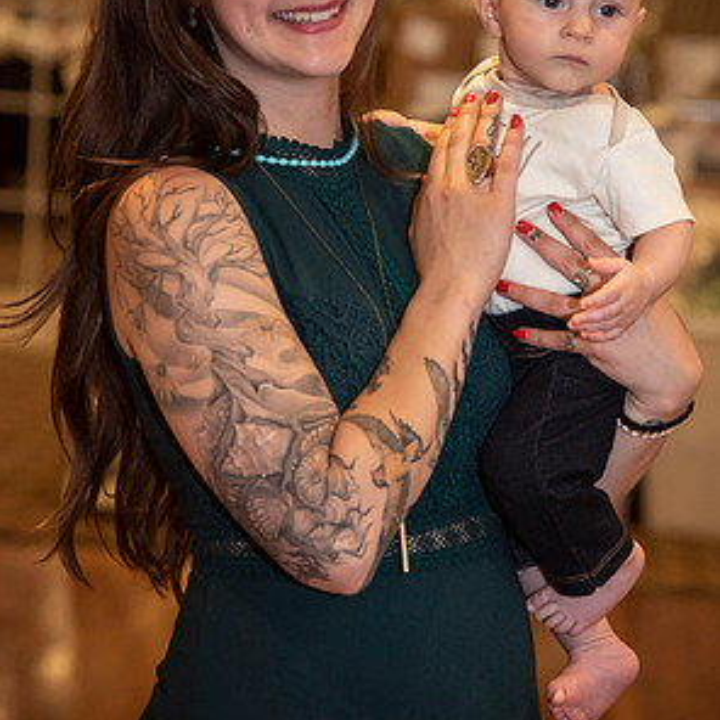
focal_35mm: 142
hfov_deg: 12.3
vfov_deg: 12.3
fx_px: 3342
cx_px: 360
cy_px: 241
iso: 640
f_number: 4
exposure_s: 1/200
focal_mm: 110
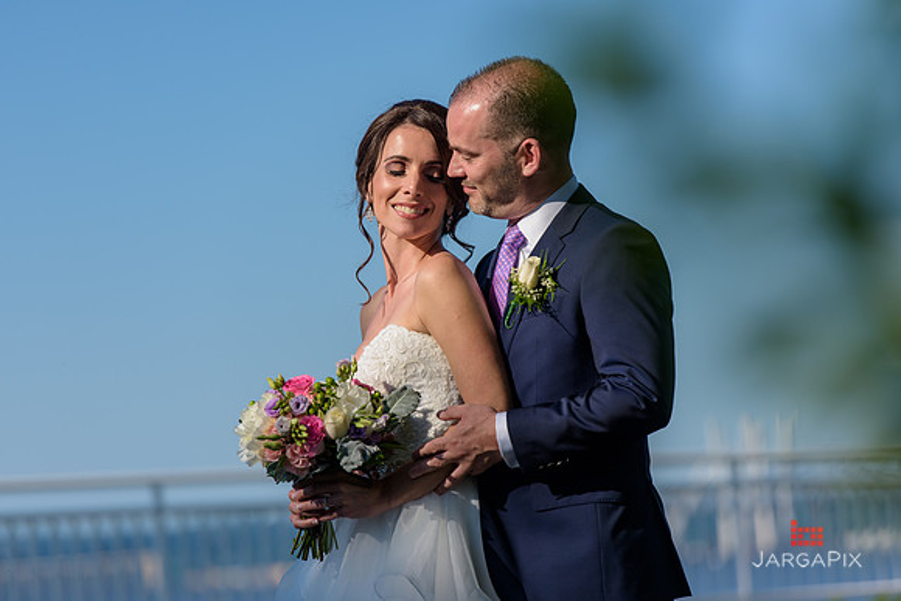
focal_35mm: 185
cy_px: 300
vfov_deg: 7.4
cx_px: 450
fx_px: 4631
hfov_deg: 11.1
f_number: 4
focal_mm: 185
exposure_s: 1/2500
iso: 200
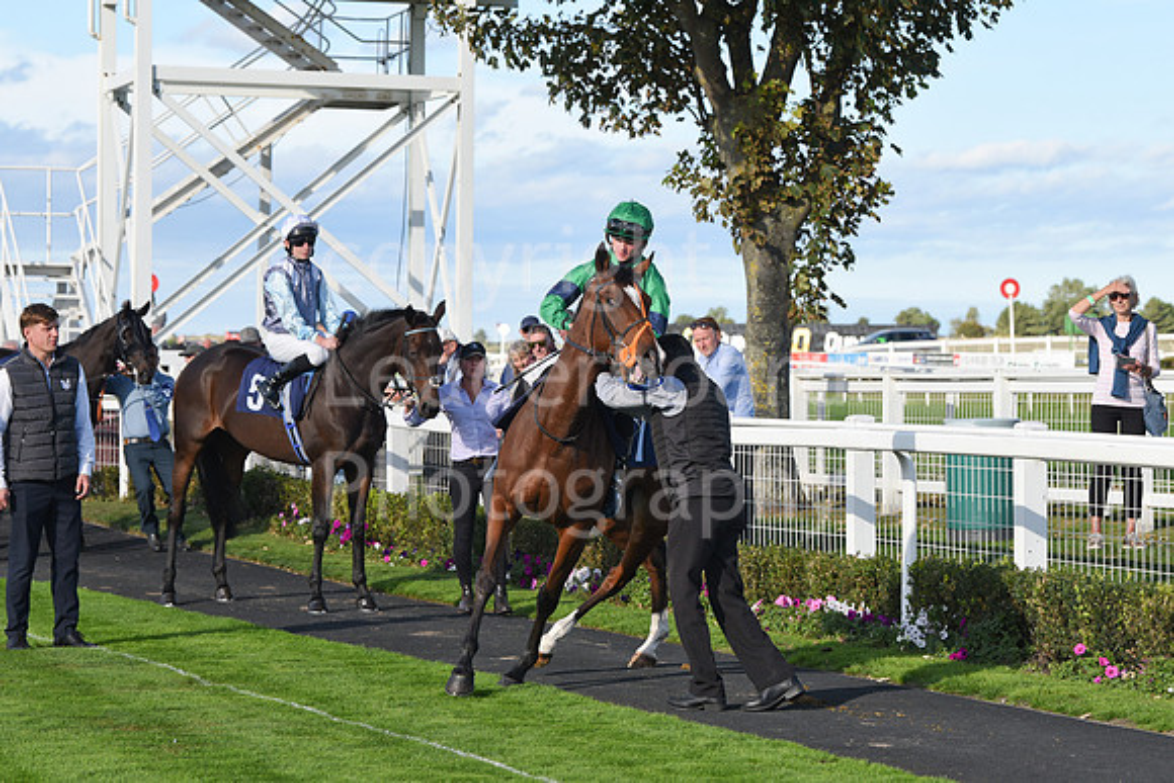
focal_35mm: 112
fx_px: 3653
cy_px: 392
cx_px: 587
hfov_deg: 18.3
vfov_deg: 12.2
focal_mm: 112
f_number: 6.3
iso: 400
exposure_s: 1/1250
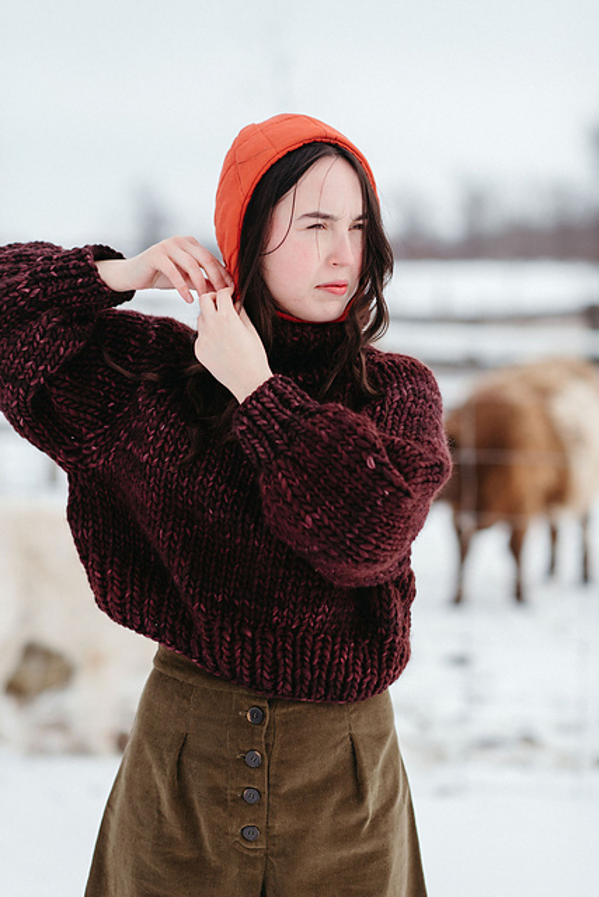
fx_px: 2120
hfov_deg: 16.1
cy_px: 448
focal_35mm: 85
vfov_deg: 23.9
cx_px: 300
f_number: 2.8
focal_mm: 85
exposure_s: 1/1250
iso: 160
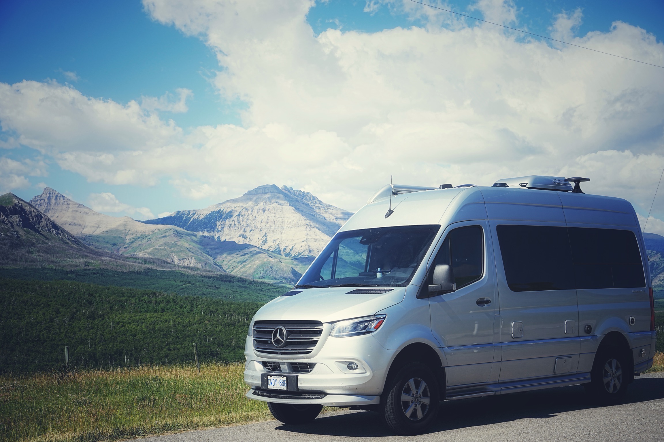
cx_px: 332
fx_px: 1033
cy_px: 221
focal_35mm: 56
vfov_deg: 24.2
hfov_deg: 35.6
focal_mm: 56
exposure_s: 1/500
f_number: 8
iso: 100
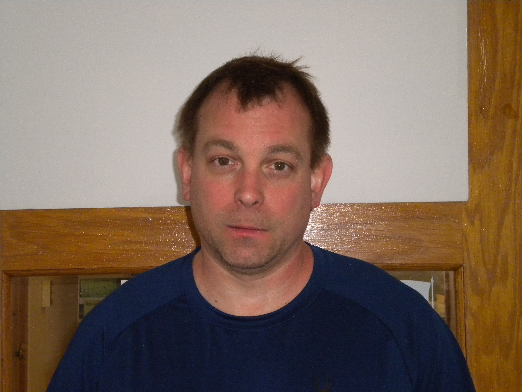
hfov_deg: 24.7
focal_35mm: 79
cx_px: 261
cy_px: 196
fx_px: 1191
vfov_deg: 18.7
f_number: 5.1
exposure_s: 1/60
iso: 400
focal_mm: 14.3
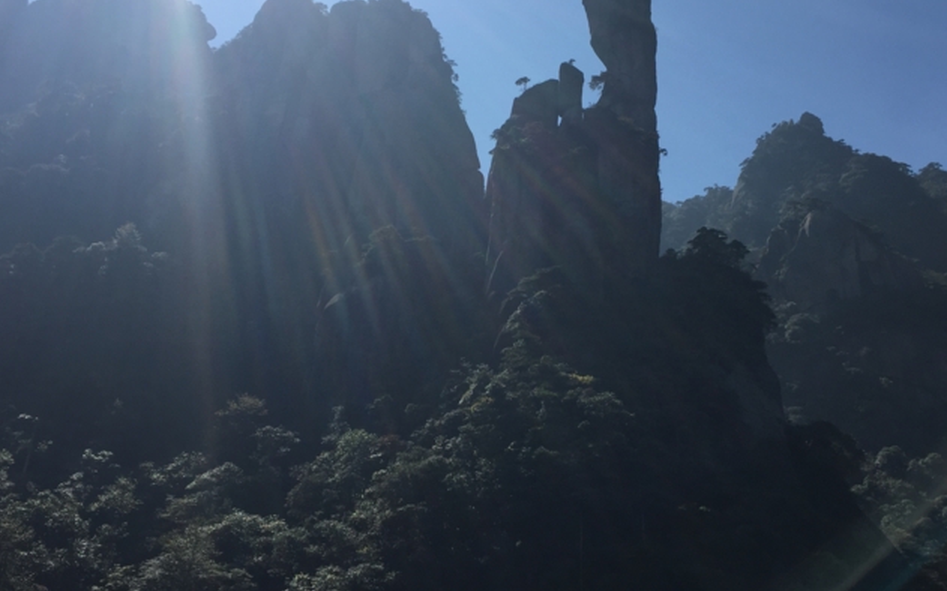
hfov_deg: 50.3
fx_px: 1006
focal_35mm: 39
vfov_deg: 32.7
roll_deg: -1.5
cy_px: 273
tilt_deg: +28.4
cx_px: 525
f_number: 2.2
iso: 32
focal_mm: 4.15
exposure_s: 1/3597
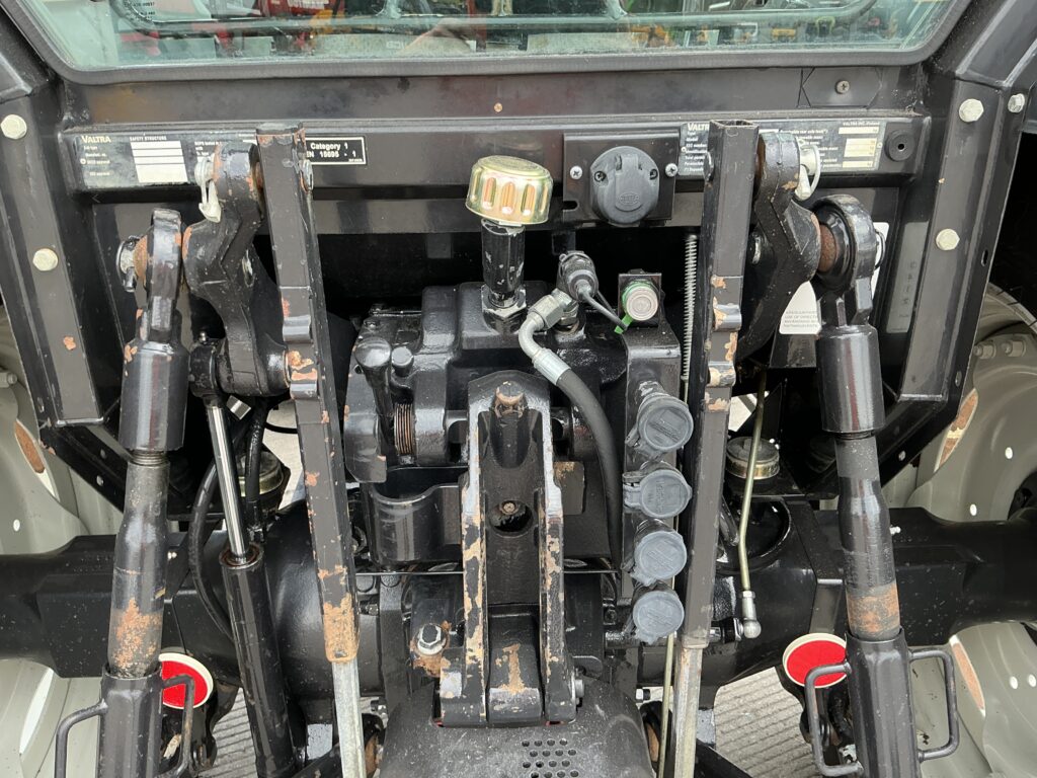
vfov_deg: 49.7
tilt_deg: -24.3
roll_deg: +0.1
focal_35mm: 28
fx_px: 839
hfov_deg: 63.4
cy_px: 389
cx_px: 518
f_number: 1.8
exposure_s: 1/123
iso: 32
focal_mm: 3
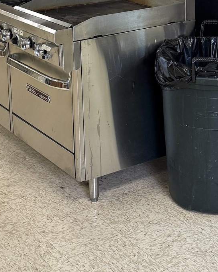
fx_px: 637
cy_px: 13
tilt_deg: -11.7
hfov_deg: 19.4
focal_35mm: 79
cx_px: 84
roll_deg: +0.8
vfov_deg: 23.3
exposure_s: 1/60
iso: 160
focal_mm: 6.76
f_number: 1.78
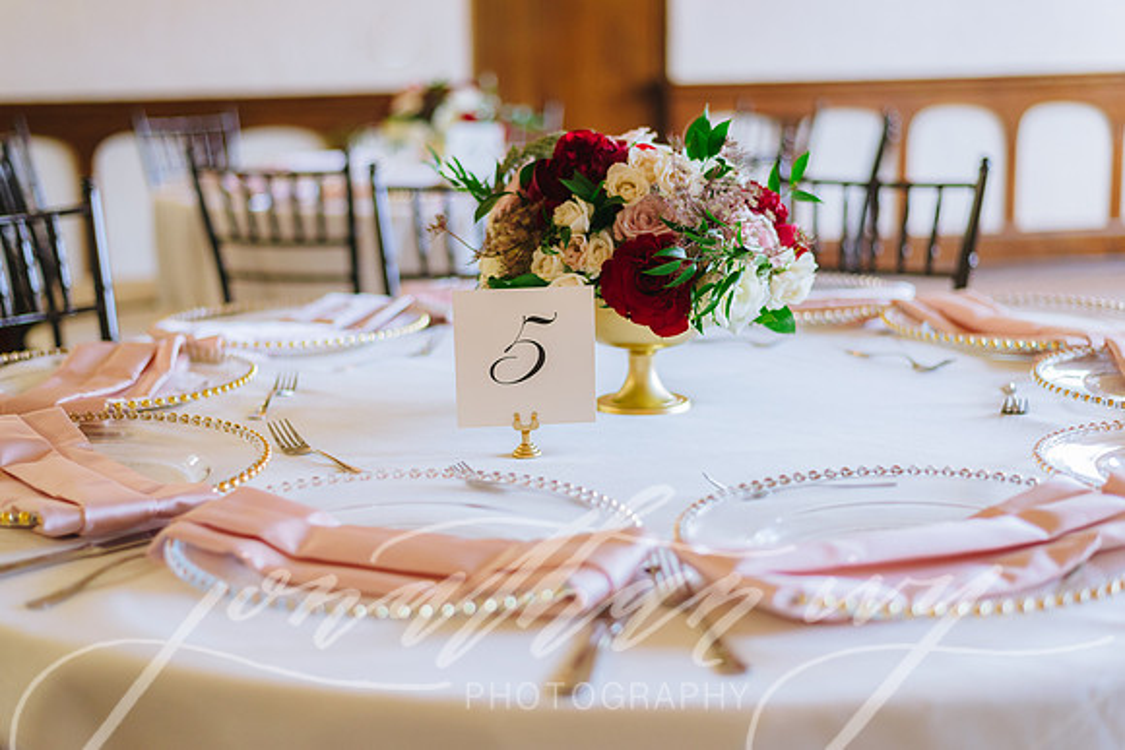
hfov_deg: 39.6
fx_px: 1563
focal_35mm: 50
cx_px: 562
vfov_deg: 27.0
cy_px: 375
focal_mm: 50
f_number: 2
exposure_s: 1/500
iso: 800
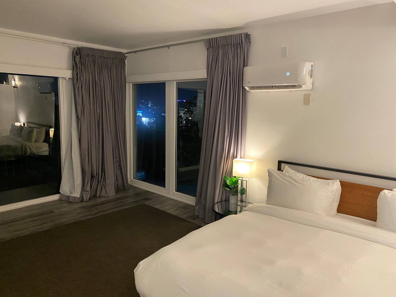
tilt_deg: -7.0
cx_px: 198
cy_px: 148
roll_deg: -2.1
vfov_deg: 53.1
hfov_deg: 67.3
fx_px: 297
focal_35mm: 26
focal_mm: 4.25
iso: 400
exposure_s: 1/60
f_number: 1.8
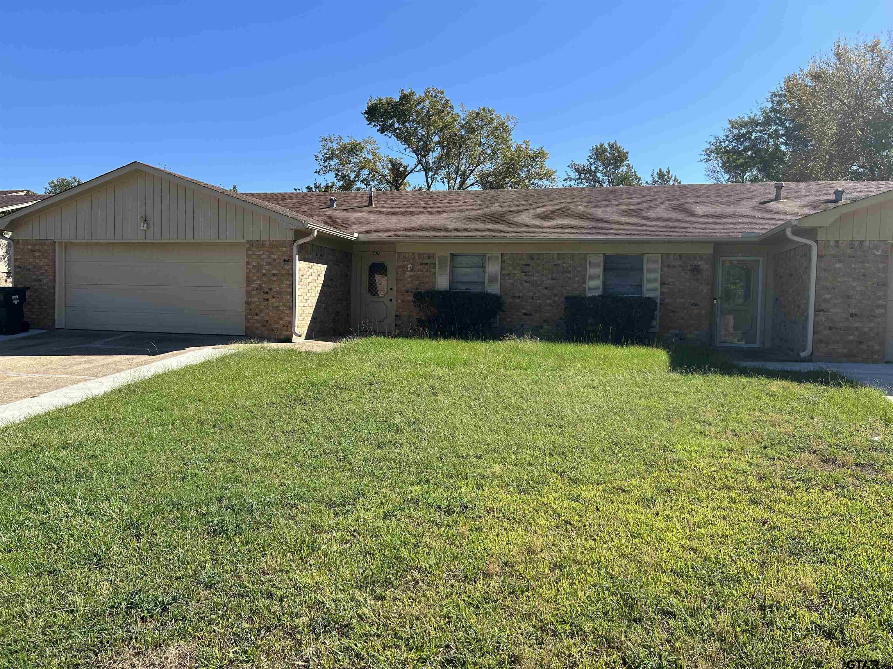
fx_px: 671
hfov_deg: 67.3
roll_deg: -0.9
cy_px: 334
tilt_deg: -1.1
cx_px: 446
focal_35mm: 26
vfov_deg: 53.1
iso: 50
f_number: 1.5
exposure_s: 1/2994
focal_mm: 5.7
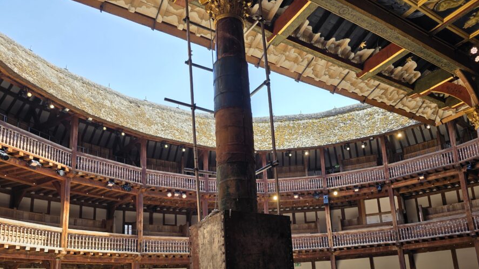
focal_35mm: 29
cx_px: 268
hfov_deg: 65.8
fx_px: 368
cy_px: 204
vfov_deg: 39.0
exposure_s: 1/212
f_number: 1.7
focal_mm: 6.3
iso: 16
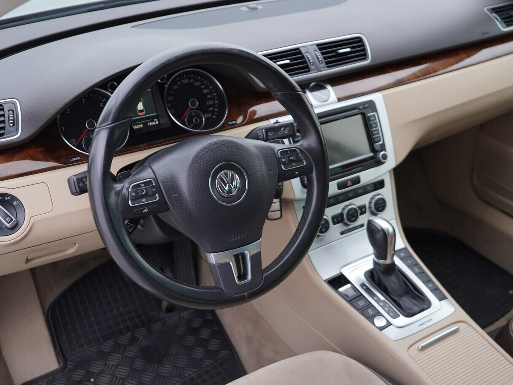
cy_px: 189
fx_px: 608
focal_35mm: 41
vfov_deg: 35.1
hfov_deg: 45.7
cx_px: 233
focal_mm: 24
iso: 160
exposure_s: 1/40
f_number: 2.8
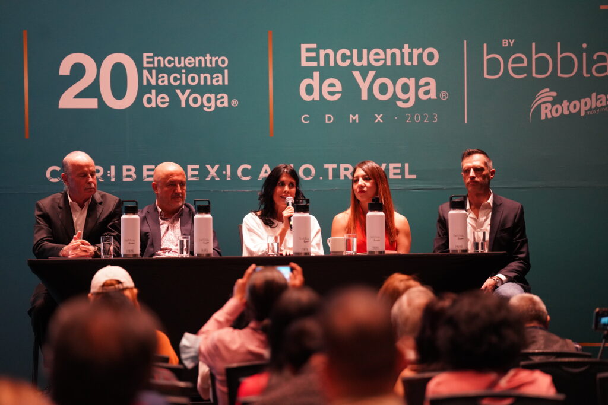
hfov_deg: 12.3
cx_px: 304
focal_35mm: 167
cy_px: 202
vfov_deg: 8.2
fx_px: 2821
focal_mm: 167
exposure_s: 1/200
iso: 3200
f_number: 2.8
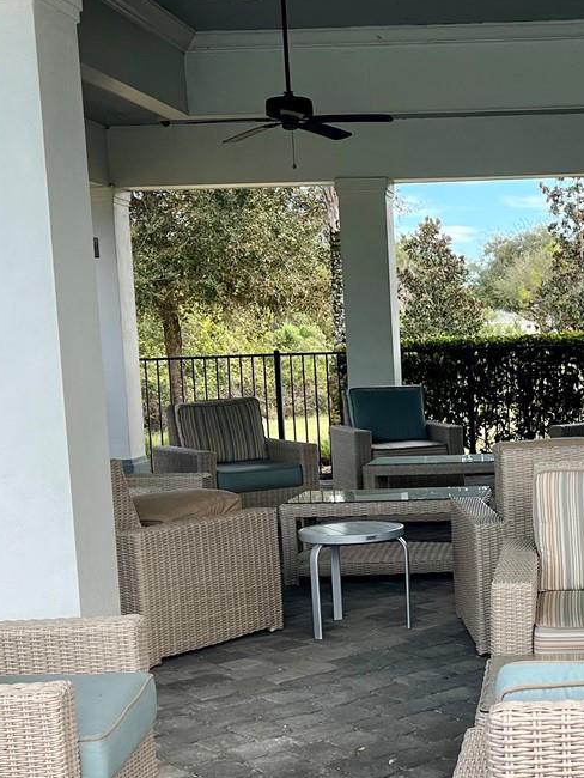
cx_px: 580
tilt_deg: -7.2
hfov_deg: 22.1
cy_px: 503
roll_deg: +2.4
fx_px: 1439
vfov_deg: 30.1
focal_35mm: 64
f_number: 1.5
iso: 50
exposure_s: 1/753
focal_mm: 5.7
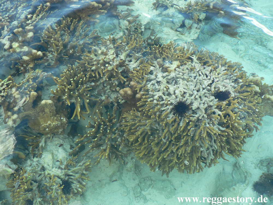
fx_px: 276
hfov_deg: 52.6
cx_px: 136
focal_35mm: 35
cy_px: 102
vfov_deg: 40.7
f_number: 2.8
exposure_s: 1/100
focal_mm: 6
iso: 64
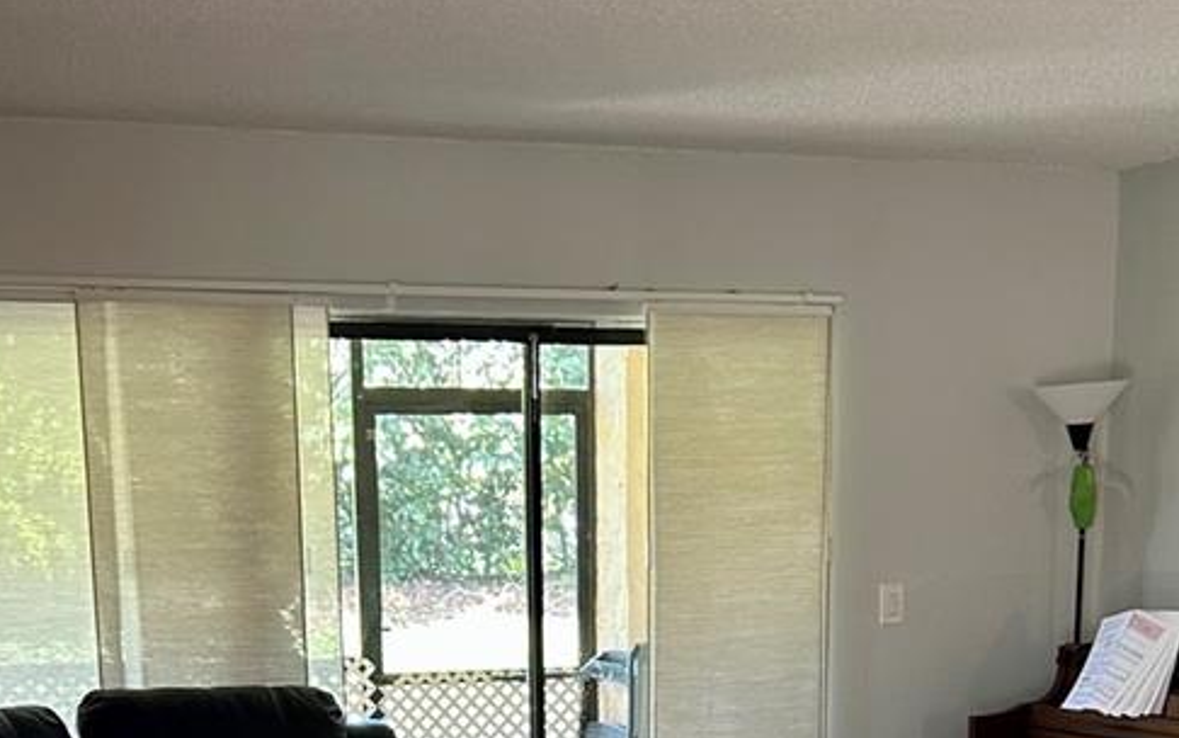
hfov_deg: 30.2
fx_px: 2185
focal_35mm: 68
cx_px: 604
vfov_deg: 17.5
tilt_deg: -14.6
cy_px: 1056
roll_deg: +0.9
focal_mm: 5.7
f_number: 1.5
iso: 125
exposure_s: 1/60
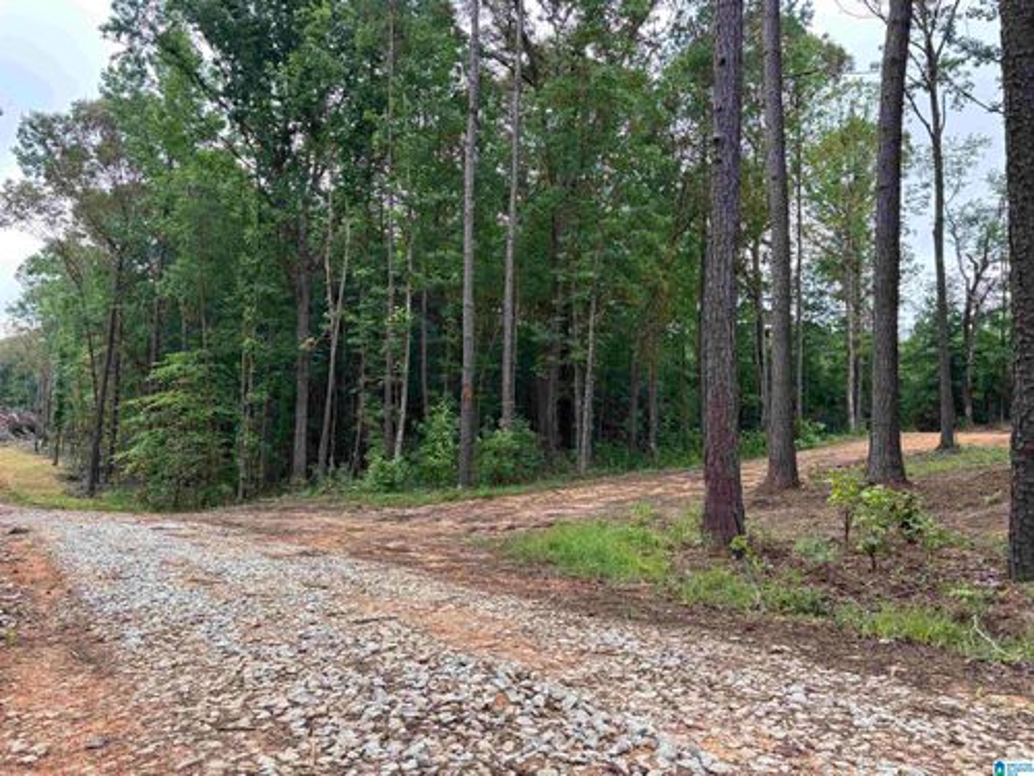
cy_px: 388
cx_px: 517
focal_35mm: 26
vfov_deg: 53.1
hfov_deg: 67.3
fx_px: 777
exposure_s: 1/148
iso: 40
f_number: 1.6
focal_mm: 5.96
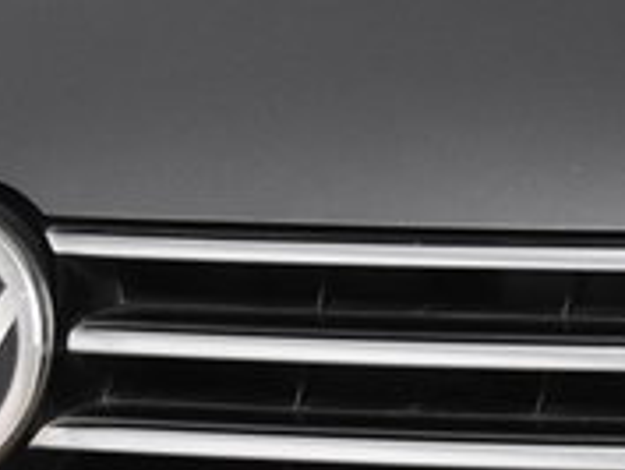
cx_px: 791
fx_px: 5276
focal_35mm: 292
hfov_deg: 6.7
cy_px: 369
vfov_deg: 5.1
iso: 1600
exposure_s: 1/100
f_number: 5
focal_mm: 28
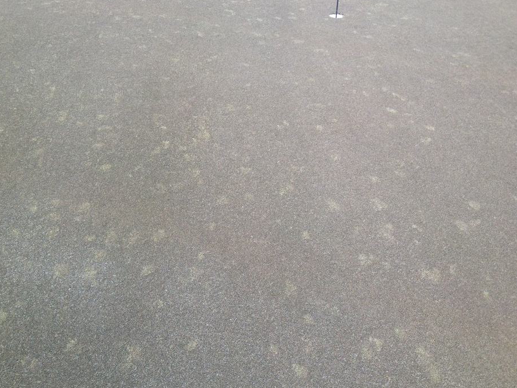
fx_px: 538
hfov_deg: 51.4
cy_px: 197
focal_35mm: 36
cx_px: 253
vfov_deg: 39.6
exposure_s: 1/40
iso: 64
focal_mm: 4.28
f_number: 2.4
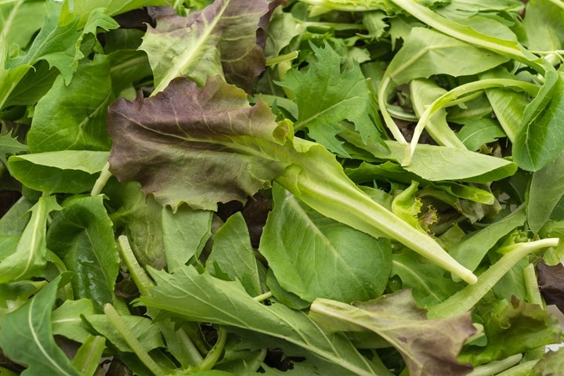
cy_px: 188
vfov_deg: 19.5
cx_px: 282
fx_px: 1097
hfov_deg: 28.8
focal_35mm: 70
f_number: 11
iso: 100
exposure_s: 1/100
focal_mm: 70
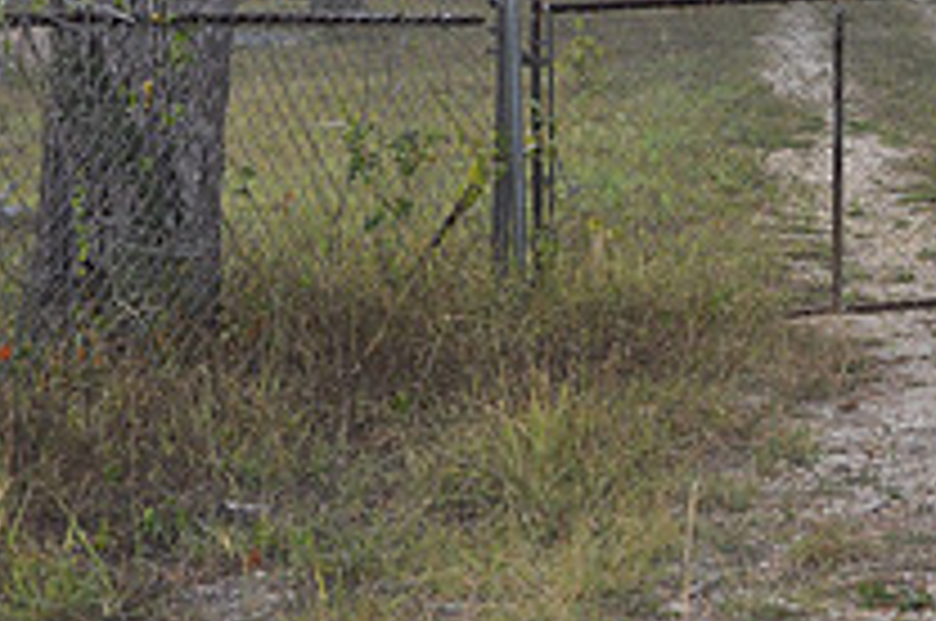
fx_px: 3037
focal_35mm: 117
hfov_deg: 16.5
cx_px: 1228
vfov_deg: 11.5
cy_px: -65
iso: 200
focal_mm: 28
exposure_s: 1/200
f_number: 6.3
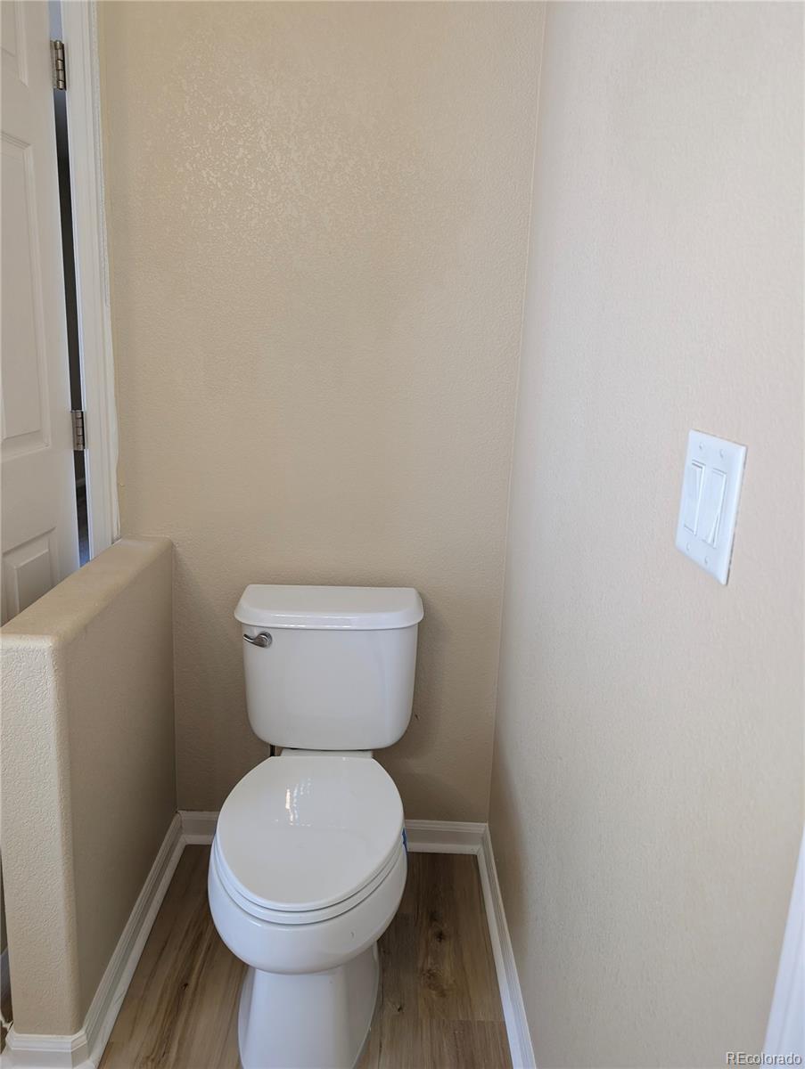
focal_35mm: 24
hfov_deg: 56.9
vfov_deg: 71.5
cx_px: 402
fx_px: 743
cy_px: 534
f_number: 1.68
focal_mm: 6.9
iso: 140
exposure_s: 1/120
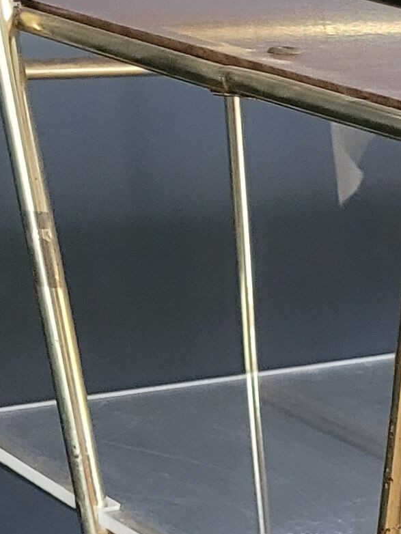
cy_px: 812
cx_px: 825
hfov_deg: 10.2
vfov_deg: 13.8
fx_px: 2069
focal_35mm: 134
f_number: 1.8
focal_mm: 5.4
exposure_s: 1/50
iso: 640
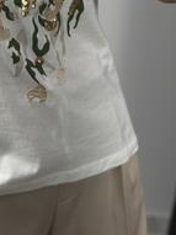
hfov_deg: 14.0
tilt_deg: -37.6
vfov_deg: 18.3
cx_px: -7
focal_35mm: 104
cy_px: -12
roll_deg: +0.6
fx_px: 706
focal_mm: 6.86
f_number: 1.78
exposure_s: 1/100
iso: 64
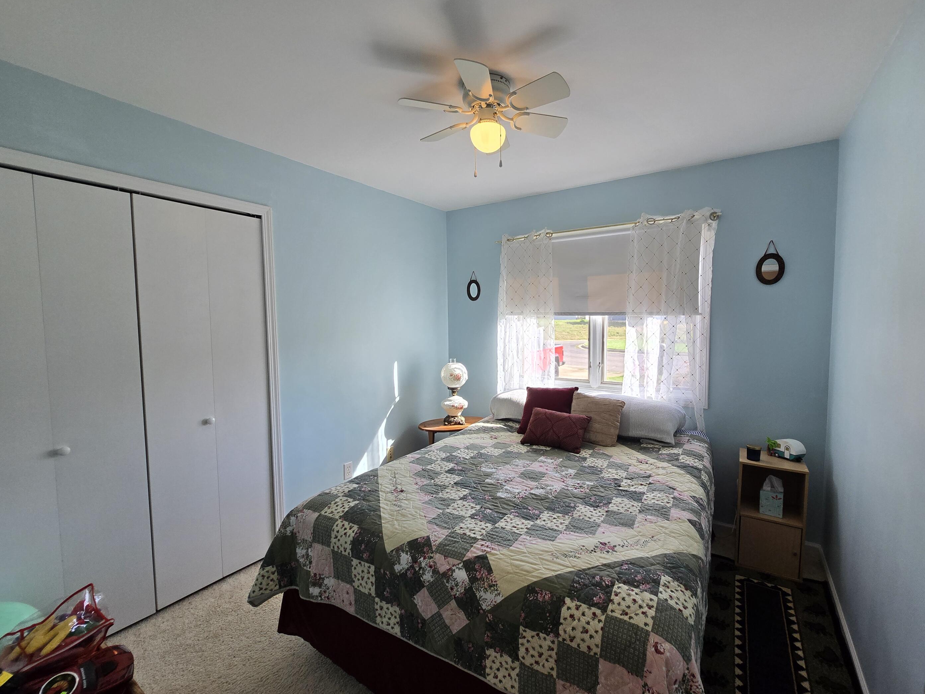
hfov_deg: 101.9
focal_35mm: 14
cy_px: 345
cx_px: 493
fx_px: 374
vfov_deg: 85.7
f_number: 2.2
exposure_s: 1/120
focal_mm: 2.2
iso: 80
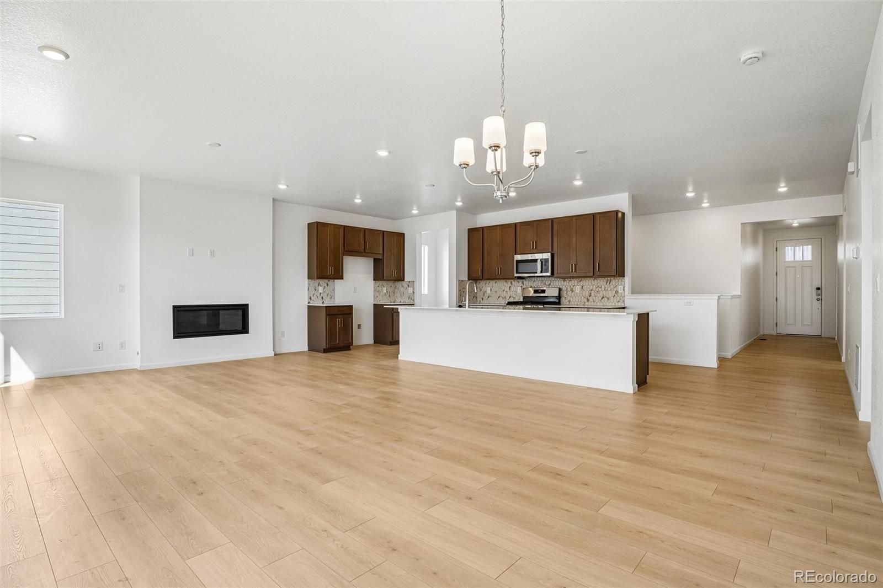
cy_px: 294
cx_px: 442
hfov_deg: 95.0
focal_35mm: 16
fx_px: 405
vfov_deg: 72.0
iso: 100
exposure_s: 1/45
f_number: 8
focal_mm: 11
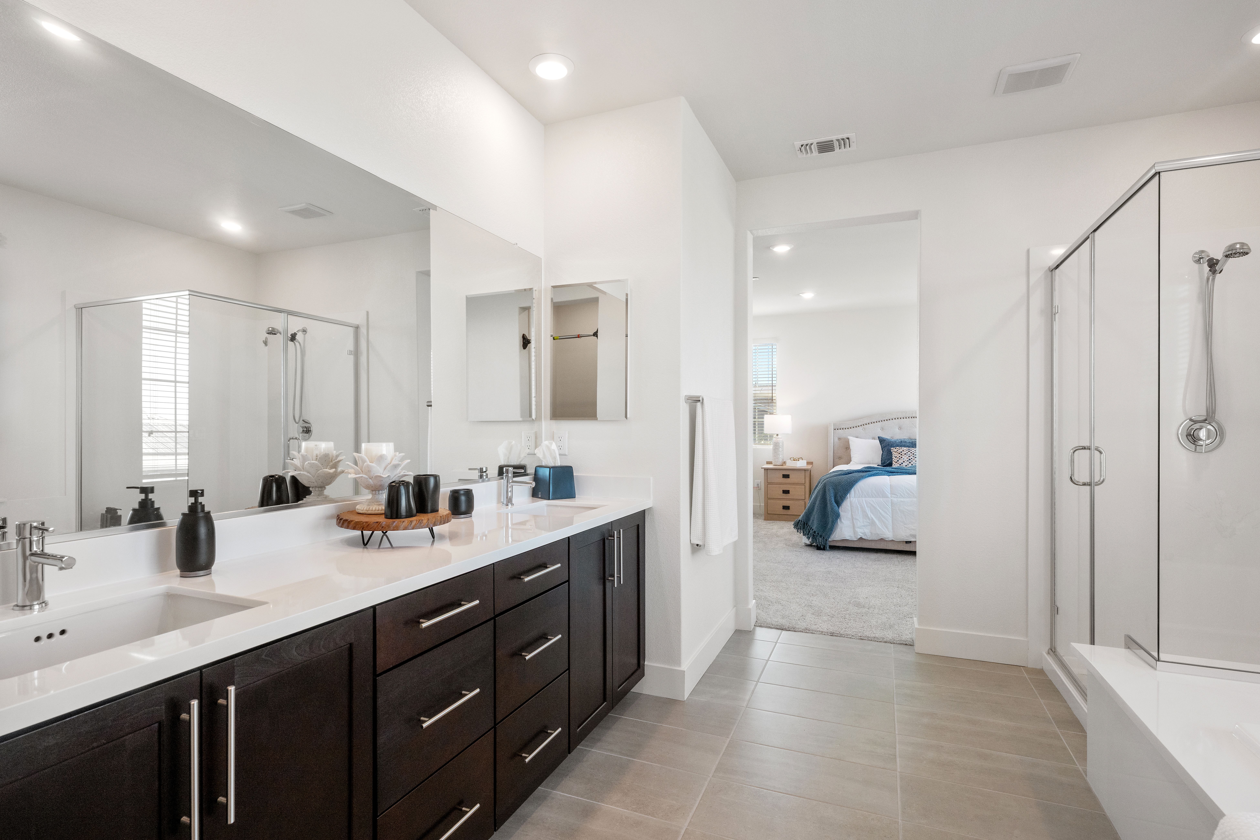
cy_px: 434
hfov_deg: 89.9
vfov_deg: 67.4
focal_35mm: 18
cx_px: 602
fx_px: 630
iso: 400
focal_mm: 17
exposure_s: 1/40
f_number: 9
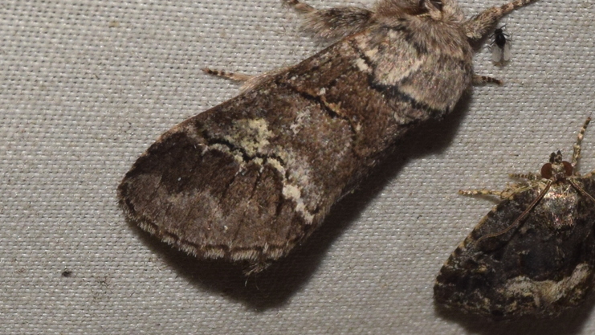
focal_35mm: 285
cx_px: 276
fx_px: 4497
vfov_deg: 4.3
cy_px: 96
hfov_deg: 7.6
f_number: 16
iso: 400
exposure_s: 1/160
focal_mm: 140
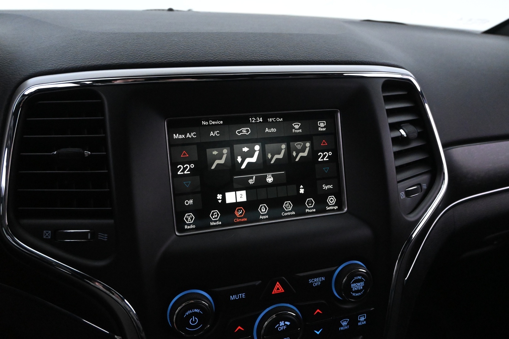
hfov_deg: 63.2
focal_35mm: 29
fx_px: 414
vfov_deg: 44.6
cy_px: 170
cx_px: 254
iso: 6400
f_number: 5
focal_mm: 19.5
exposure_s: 1/60
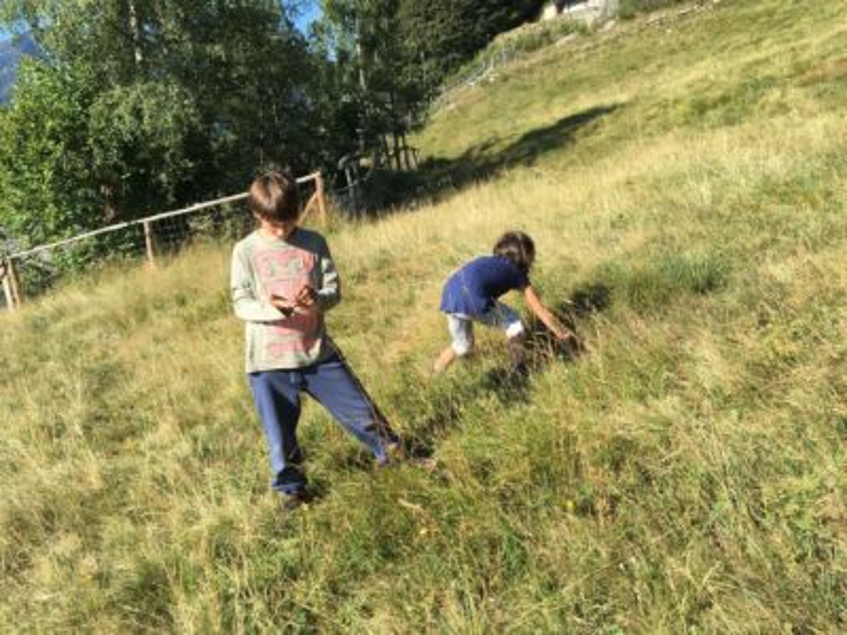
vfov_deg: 48.2
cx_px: 424
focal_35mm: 29
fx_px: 710
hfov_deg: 61.7
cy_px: 318
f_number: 2.2
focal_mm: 4.15
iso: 25
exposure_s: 1/894
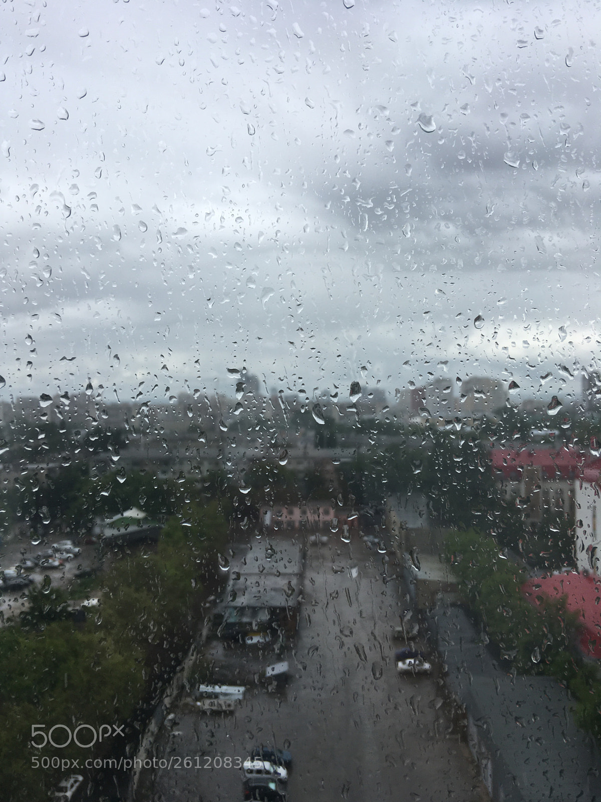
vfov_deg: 61.7
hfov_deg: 48.2
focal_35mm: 29
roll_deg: +1.1
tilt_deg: -0.2
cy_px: 401
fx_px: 671
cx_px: 300
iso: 25
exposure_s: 1/1148
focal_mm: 4.15
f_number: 2.2
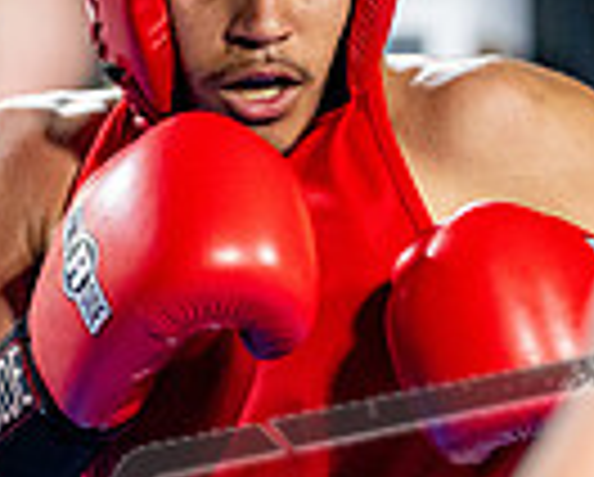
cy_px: 524
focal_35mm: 363
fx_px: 6391
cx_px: 122
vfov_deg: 4.3
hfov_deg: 5.3
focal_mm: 88
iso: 4000
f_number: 2
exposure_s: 1/1000
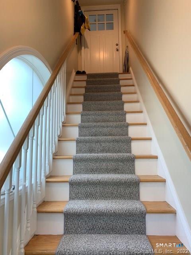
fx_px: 191
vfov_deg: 67.3
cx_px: 96
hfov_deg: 53.1
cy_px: 128
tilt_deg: +7.2
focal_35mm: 26
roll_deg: +1.1
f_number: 1.8
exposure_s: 1/120
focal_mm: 4.25
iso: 50
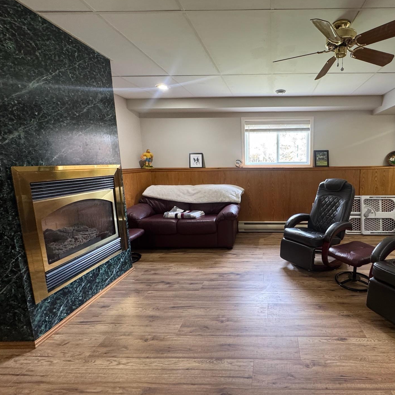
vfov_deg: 80.7
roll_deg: +0.2
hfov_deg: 77.8
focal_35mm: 18
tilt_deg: -9.1
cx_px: 268
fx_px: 232
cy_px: 198
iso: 250
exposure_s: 1/60
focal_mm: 2.22
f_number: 2.2
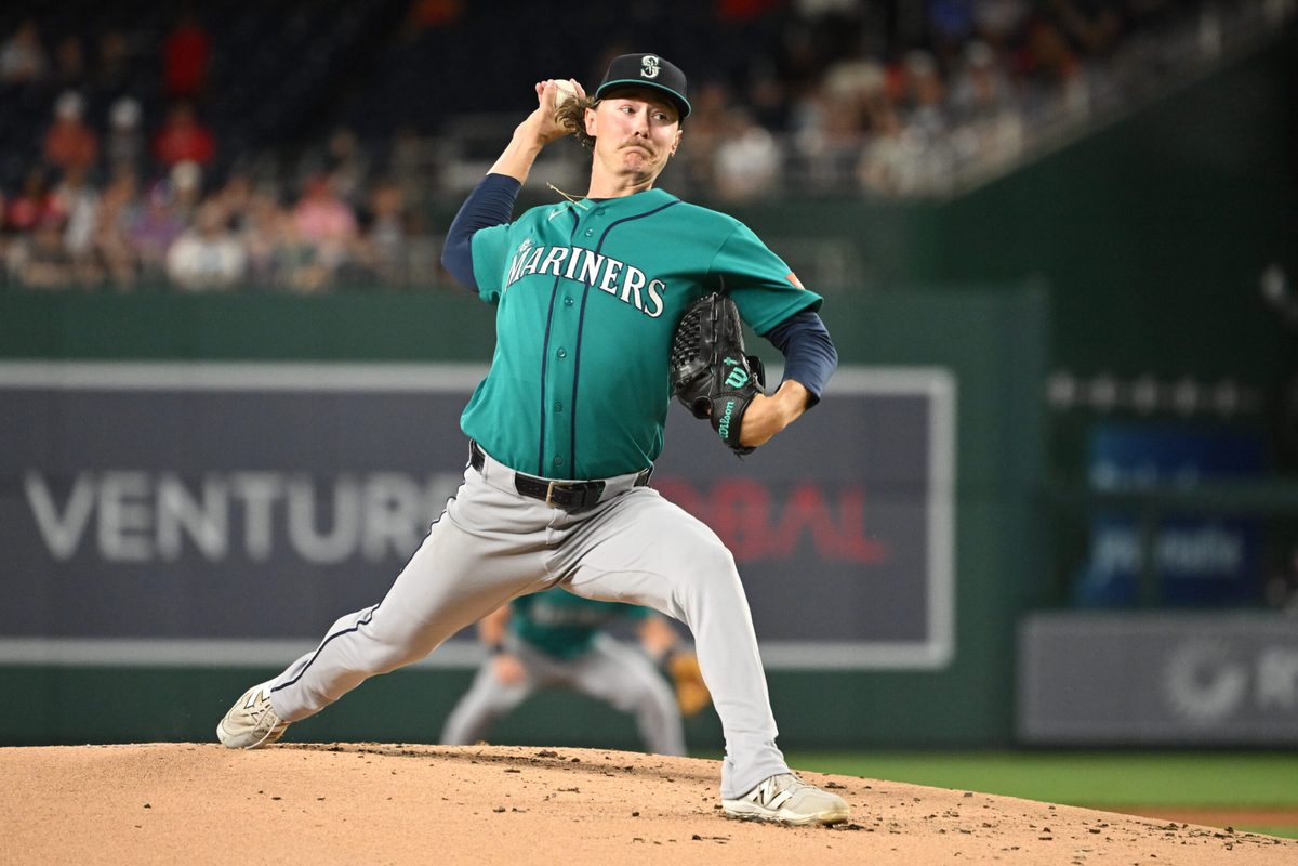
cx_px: 649
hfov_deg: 6.9
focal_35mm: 300
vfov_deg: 4.6
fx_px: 10816
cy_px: 433
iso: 5000
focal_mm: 300
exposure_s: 1/2000
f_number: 4
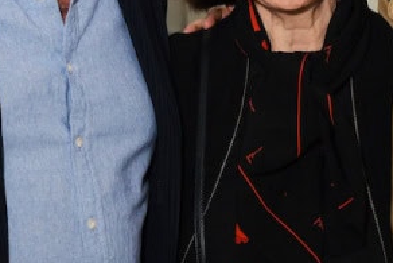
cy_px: 11
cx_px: 287
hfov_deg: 16.2
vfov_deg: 10.8
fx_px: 1376
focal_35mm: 126
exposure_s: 1/125
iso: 800
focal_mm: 30.8
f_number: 5.6
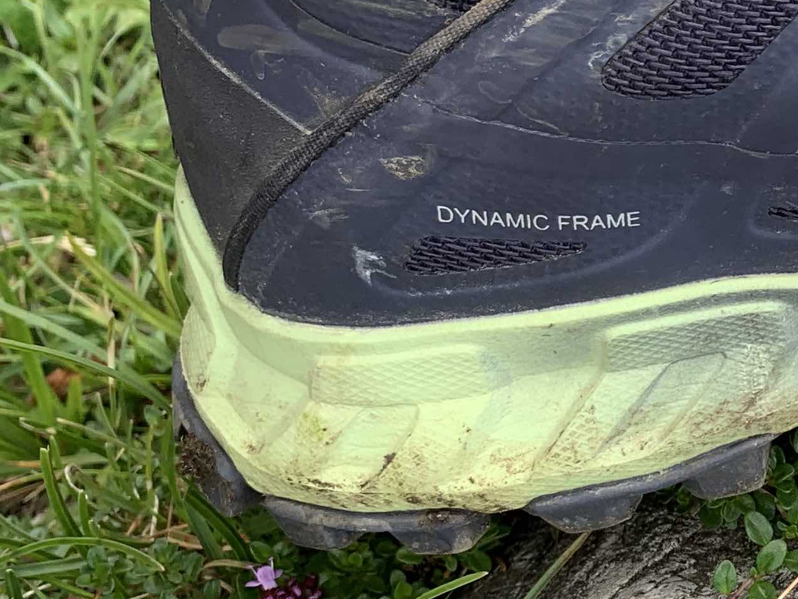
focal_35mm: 83
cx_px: 1089
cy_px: 374
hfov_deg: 21.0
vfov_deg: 17.7
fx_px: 1913
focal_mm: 4.25
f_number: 1.8
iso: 25
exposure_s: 1/396
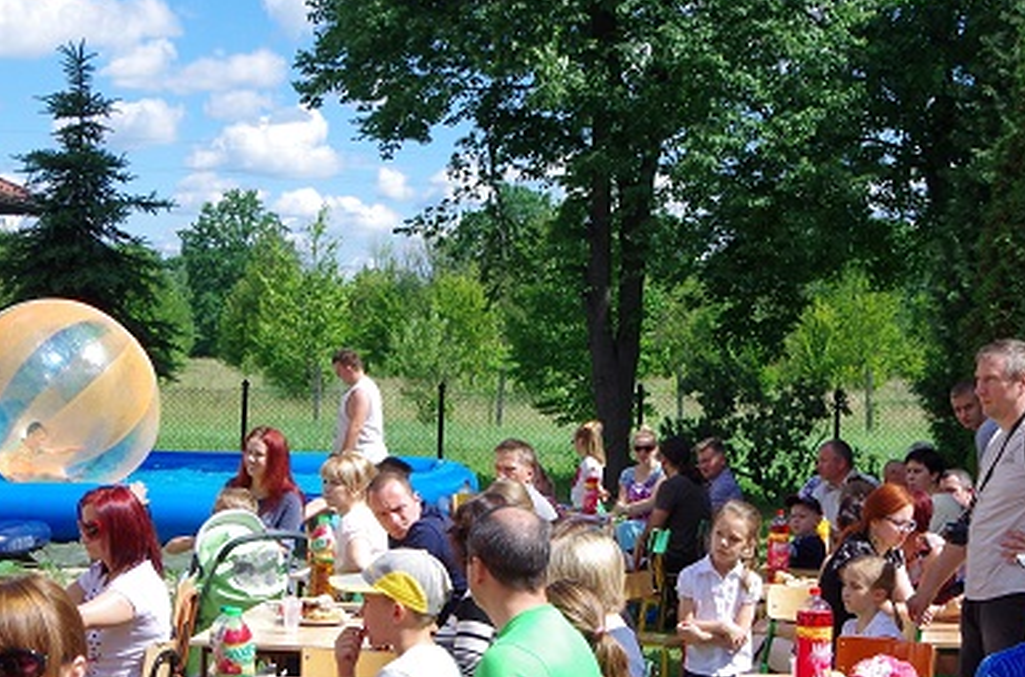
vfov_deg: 15.5
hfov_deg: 23.3
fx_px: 2470
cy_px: 500
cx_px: 677
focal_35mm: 87
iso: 100
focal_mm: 28
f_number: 7.1
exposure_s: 1/200
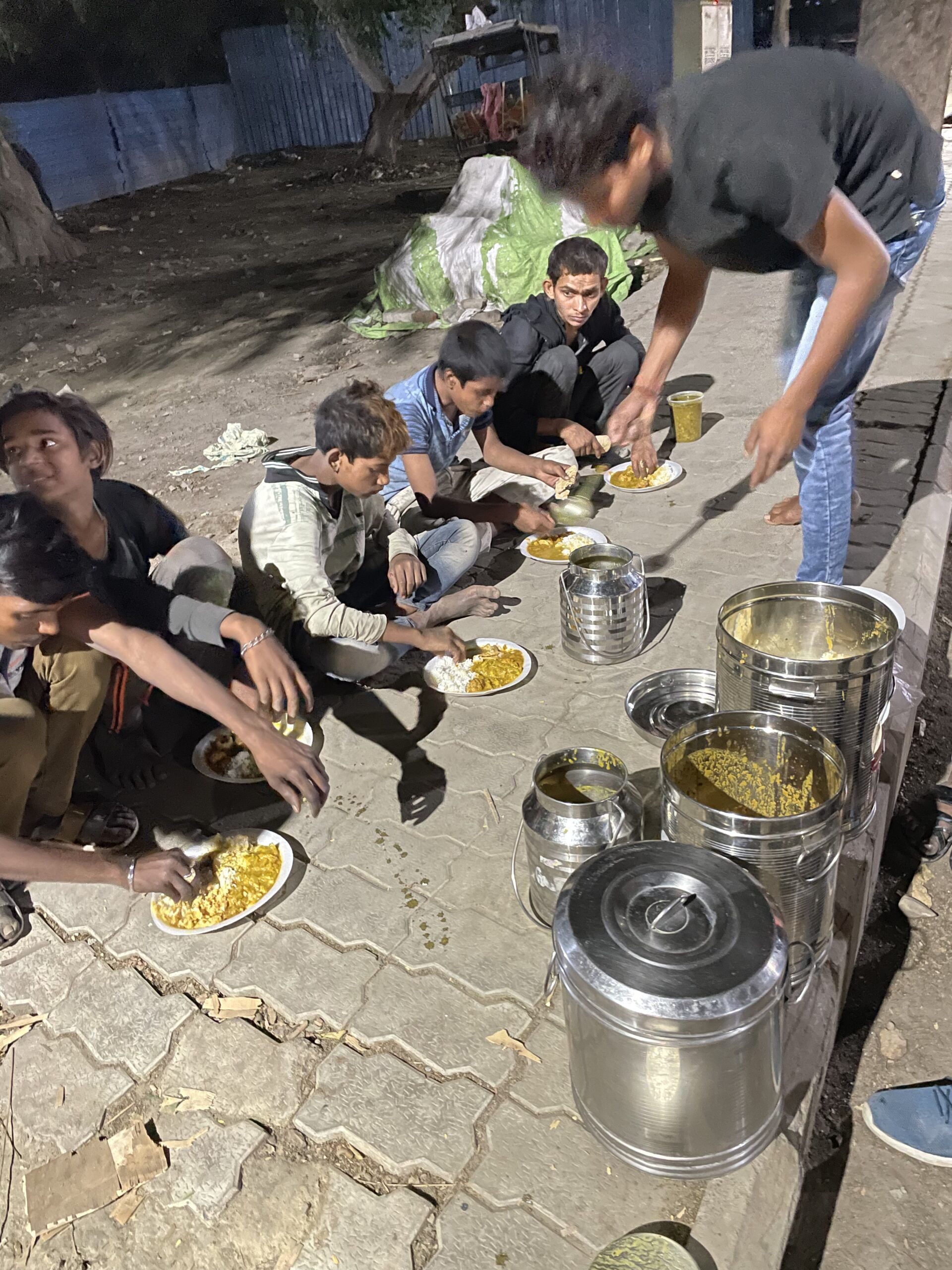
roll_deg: +7.9
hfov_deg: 53.1
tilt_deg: -29.3
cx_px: 476
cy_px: 635
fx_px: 953
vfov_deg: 67.3
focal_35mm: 26
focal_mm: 4.2
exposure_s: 1/20
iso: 800
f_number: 1.6
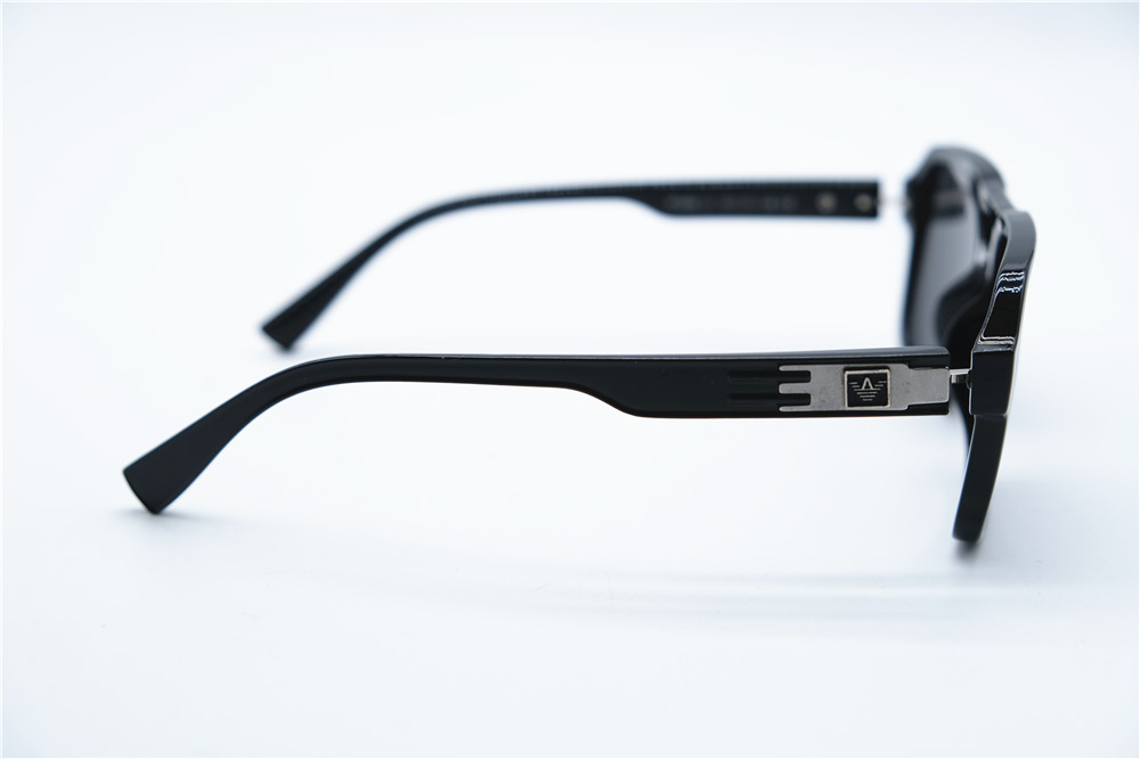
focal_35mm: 59
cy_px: 380
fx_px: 1868
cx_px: 570
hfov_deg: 33.9
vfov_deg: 23.0
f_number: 4.5
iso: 160
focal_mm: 39
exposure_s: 1/240
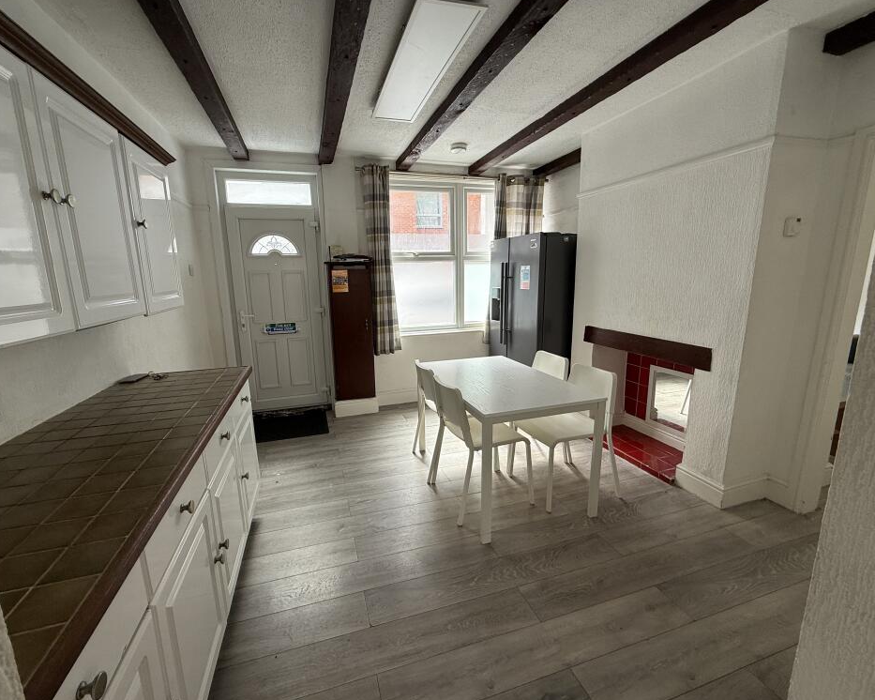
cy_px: 350
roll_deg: +0.7
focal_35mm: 15
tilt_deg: -11.3
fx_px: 388
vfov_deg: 84.0
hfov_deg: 96.8
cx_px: 425
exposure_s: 1/100
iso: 64
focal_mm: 2.22
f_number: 2.2
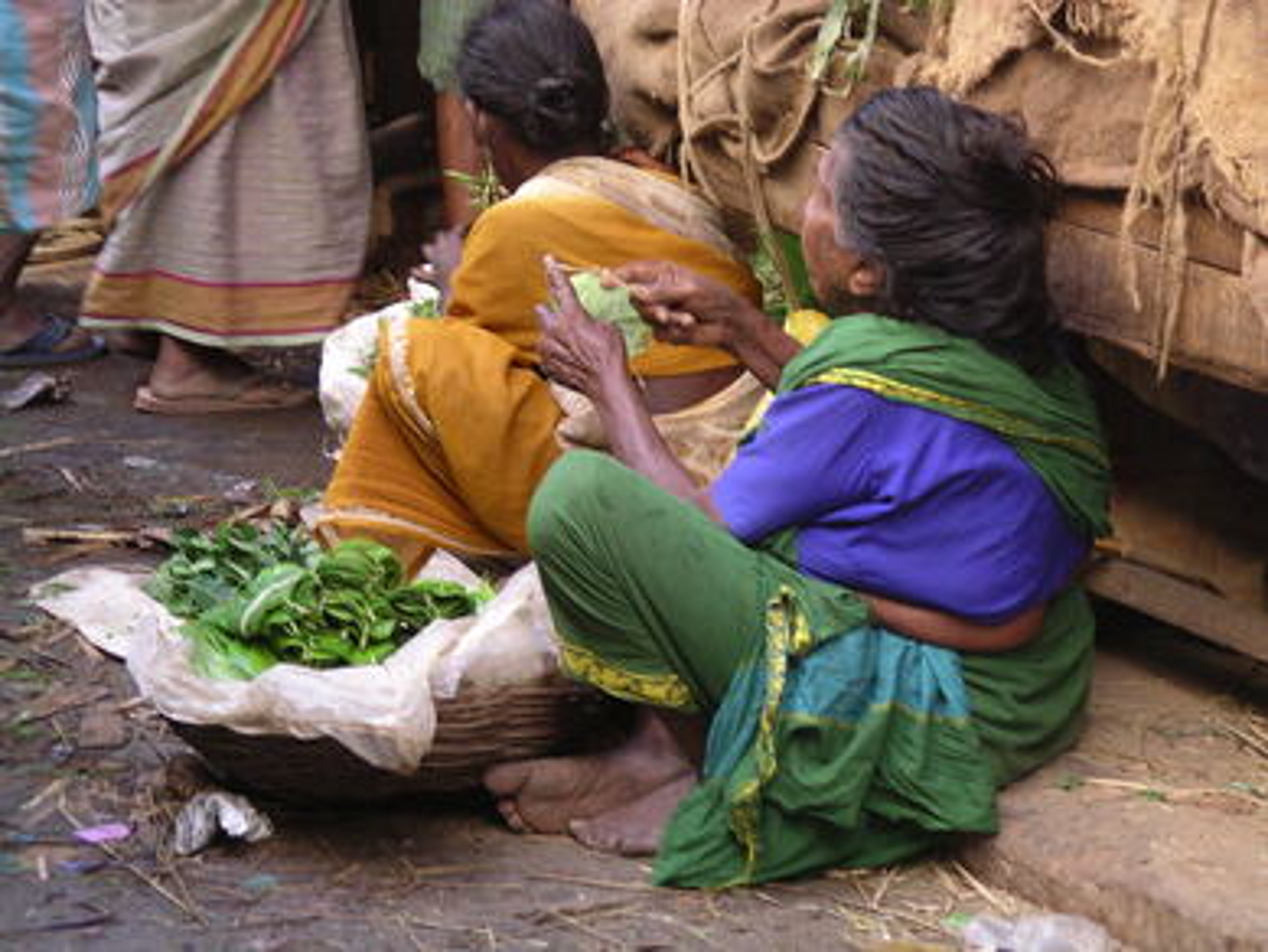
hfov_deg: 12.7
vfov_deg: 9.5
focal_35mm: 156
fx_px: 5716
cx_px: 634
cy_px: 476
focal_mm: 32.5
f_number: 4.4
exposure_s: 1/51
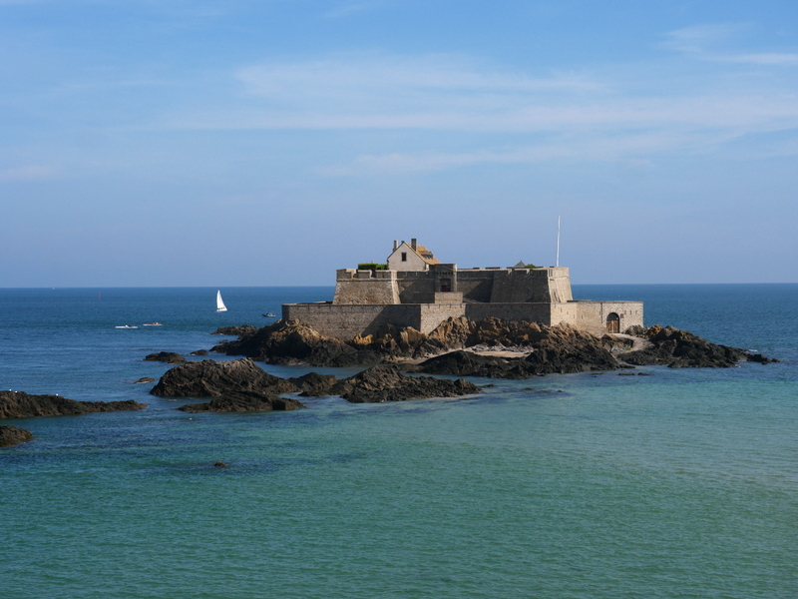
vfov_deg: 21.0
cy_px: 300
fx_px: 1614
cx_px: 399
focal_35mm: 70
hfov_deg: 27.8
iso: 200
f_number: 8
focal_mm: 35
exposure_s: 1/640
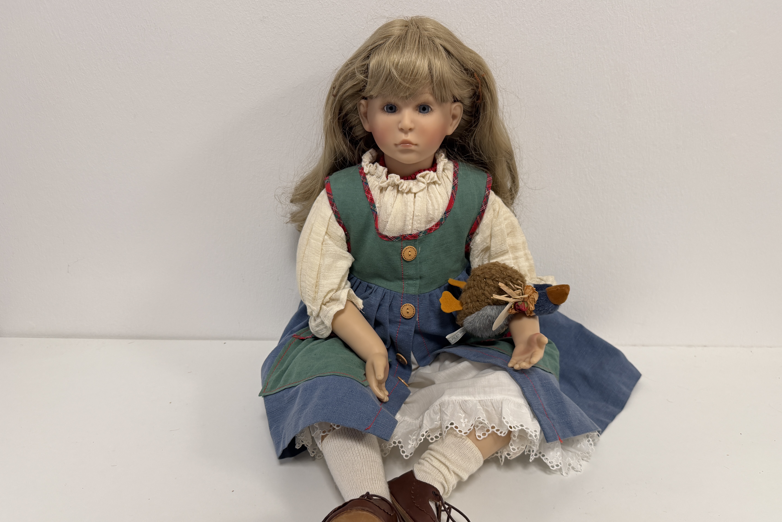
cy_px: 289
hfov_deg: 71.5
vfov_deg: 51.2
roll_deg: -1.2
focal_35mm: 25
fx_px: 543
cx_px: 391
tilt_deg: -23.2
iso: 200
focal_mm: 6.76
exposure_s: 1/100
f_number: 1.78
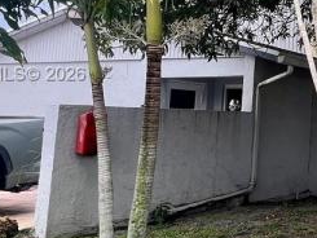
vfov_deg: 28.4
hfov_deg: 27.3
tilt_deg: +5.4
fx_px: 467
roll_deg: -0.5
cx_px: 465
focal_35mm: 51
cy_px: 75
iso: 32
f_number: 1.8
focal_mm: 1.57
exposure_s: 1/233
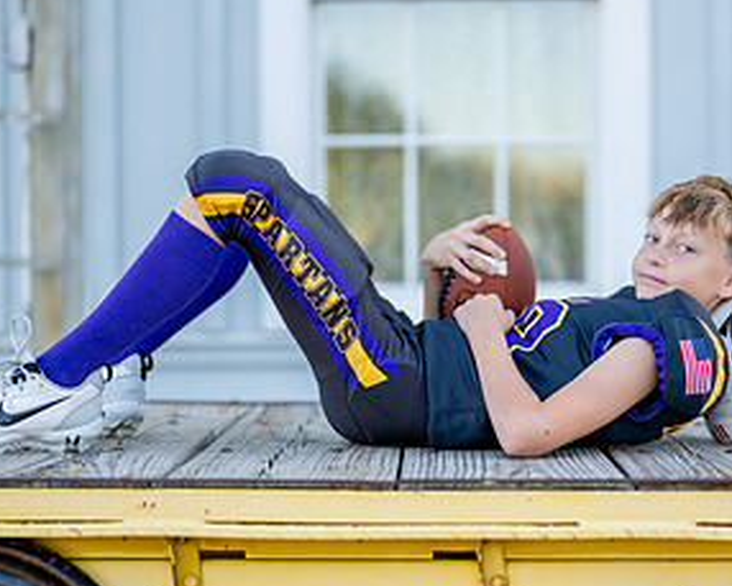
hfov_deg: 18.2
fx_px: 2276
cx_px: 471
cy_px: 379
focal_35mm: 105
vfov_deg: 14.7
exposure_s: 1/1250
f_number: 1.2
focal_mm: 50
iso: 100
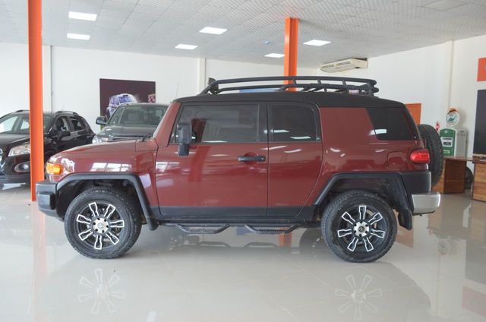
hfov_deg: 62.0
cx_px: 243
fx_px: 404
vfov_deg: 43.4
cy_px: 161
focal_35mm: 30
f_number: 4.5
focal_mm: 20
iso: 500
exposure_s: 1/50
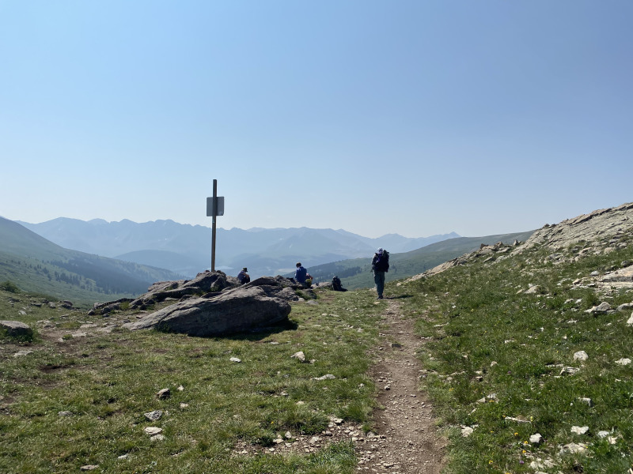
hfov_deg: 67.3
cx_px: 316
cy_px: 237
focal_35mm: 26
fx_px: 475
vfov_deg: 53.1
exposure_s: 1/6757
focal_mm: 4.25
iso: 32
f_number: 1.8
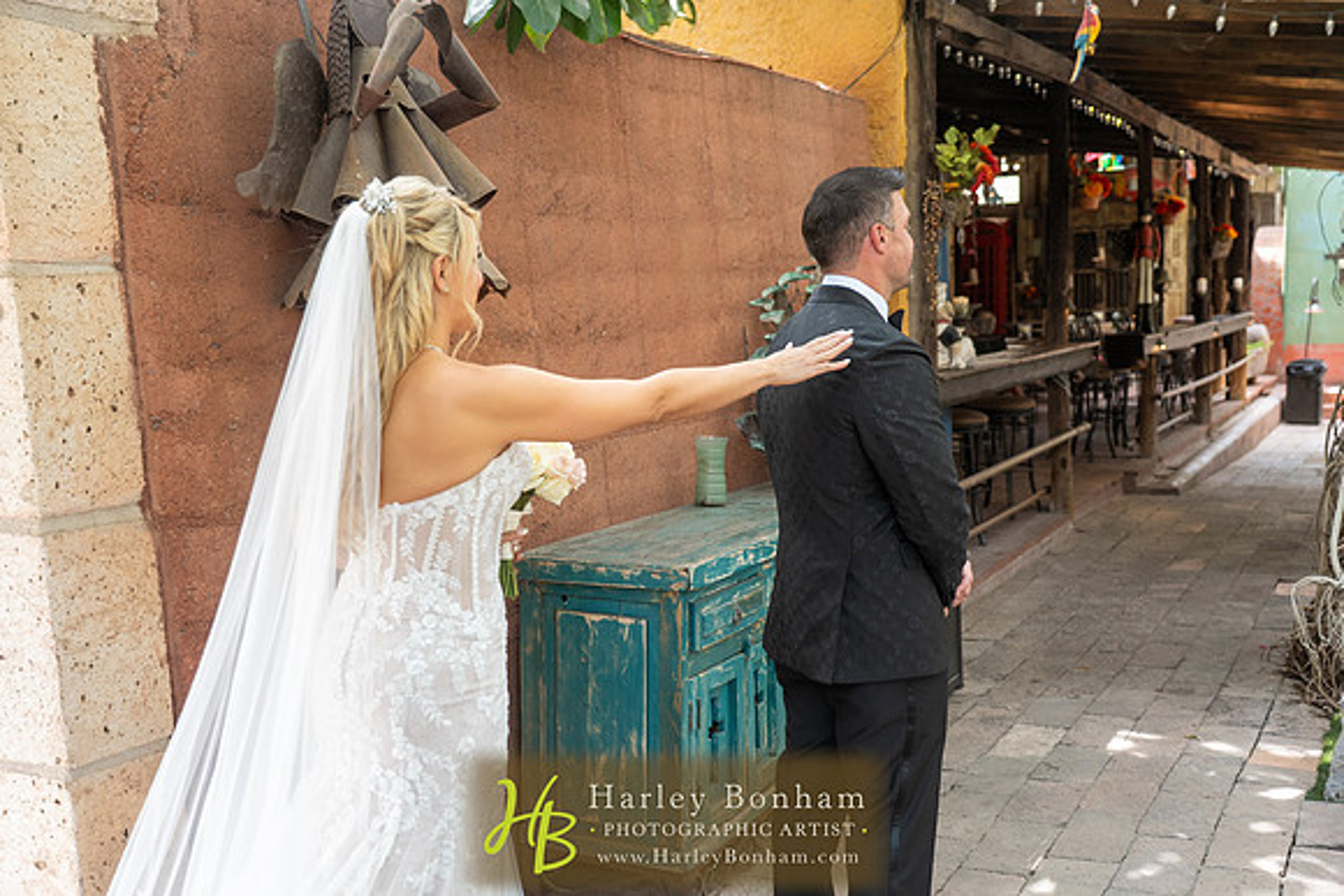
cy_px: 448
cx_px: 672
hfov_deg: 51.9
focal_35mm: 37
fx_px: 1382
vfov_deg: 36.0
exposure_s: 1/100
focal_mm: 37
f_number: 4
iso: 320
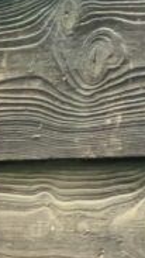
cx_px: -290
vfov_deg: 6.1
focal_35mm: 353
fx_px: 2412
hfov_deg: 3.4
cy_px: 59
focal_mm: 9
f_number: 2.8
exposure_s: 1/121
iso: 100
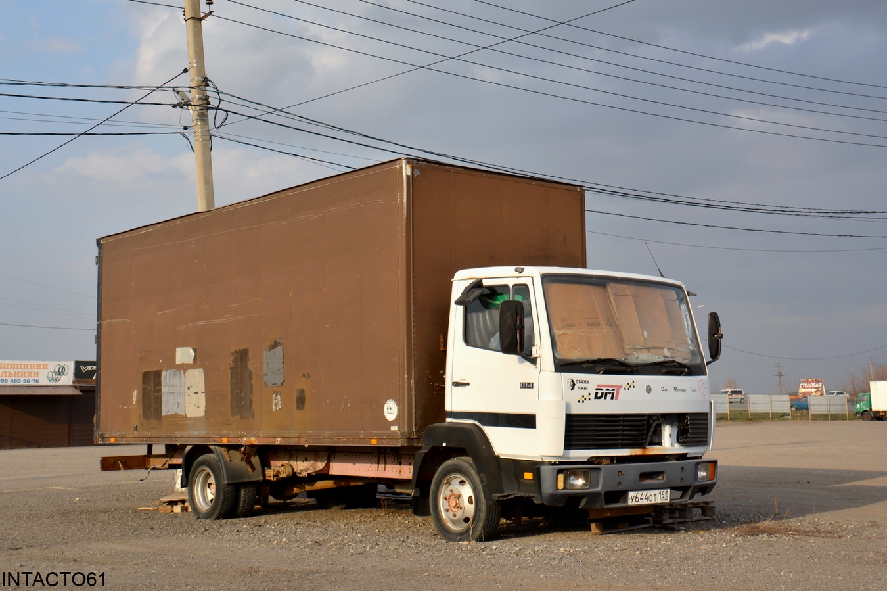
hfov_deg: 41.1
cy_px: 296
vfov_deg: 28.1
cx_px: 444
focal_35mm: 48
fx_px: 1182
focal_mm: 32
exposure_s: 1/250
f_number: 8
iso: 110
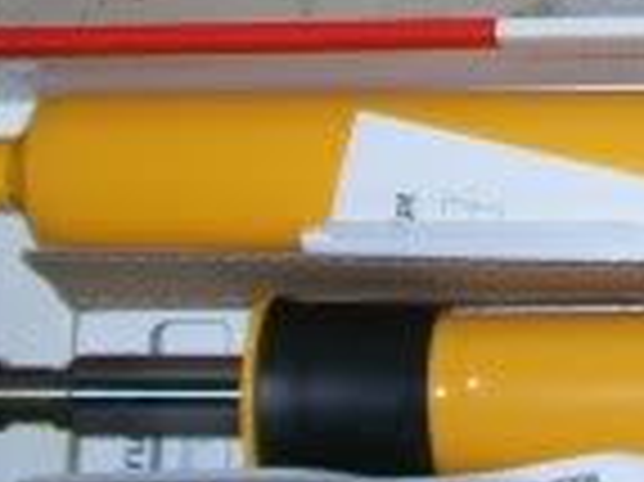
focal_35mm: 161
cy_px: -146
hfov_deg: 11.5
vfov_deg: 9.1
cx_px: 1115
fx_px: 2993
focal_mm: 6
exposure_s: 1/64
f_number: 2.7
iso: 80
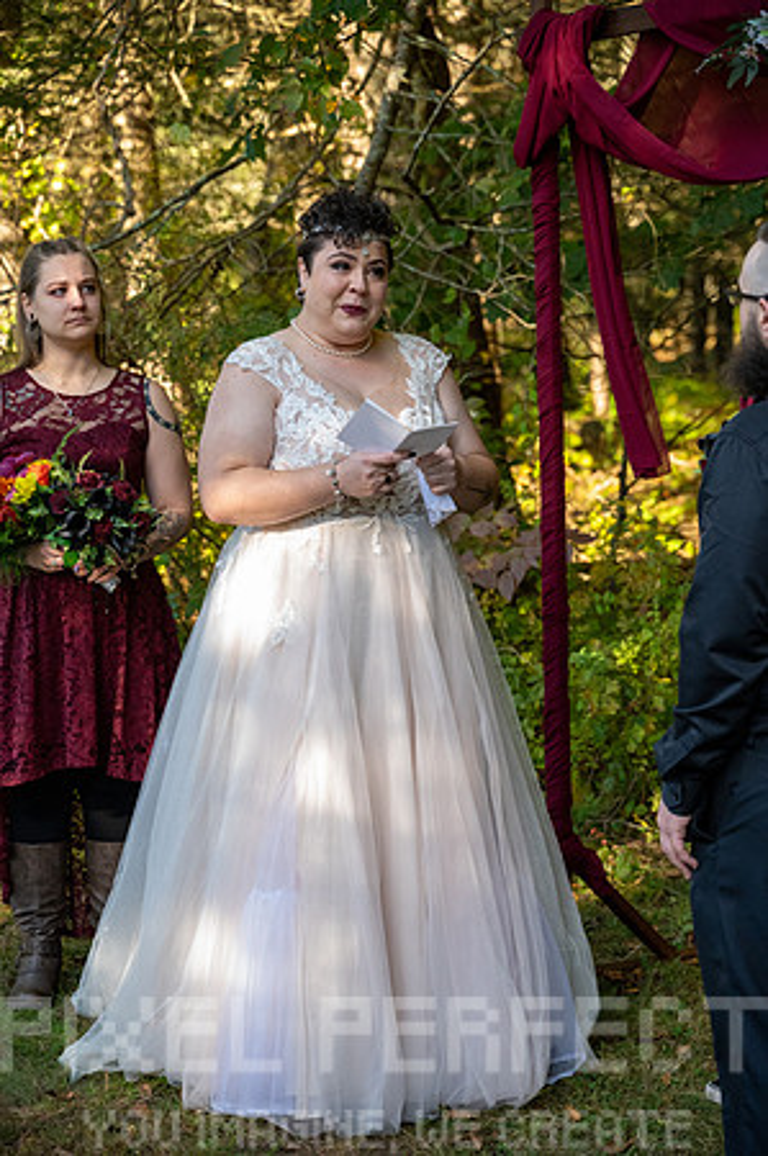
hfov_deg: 18.1
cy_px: 578
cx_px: 384
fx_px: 2405
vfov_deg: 27.0
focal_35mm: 75
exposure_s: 1/4000
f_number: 4
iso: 6400
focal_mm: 75
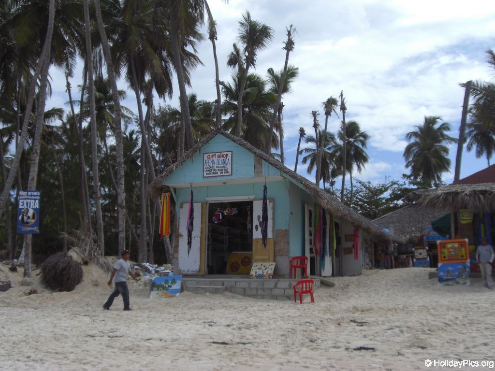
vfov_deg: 37.7
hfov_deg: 49.0
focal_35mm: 38
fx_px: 543
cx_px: 248
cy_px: 186
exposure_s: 1/200
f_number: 8
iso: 64
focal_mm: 6.2
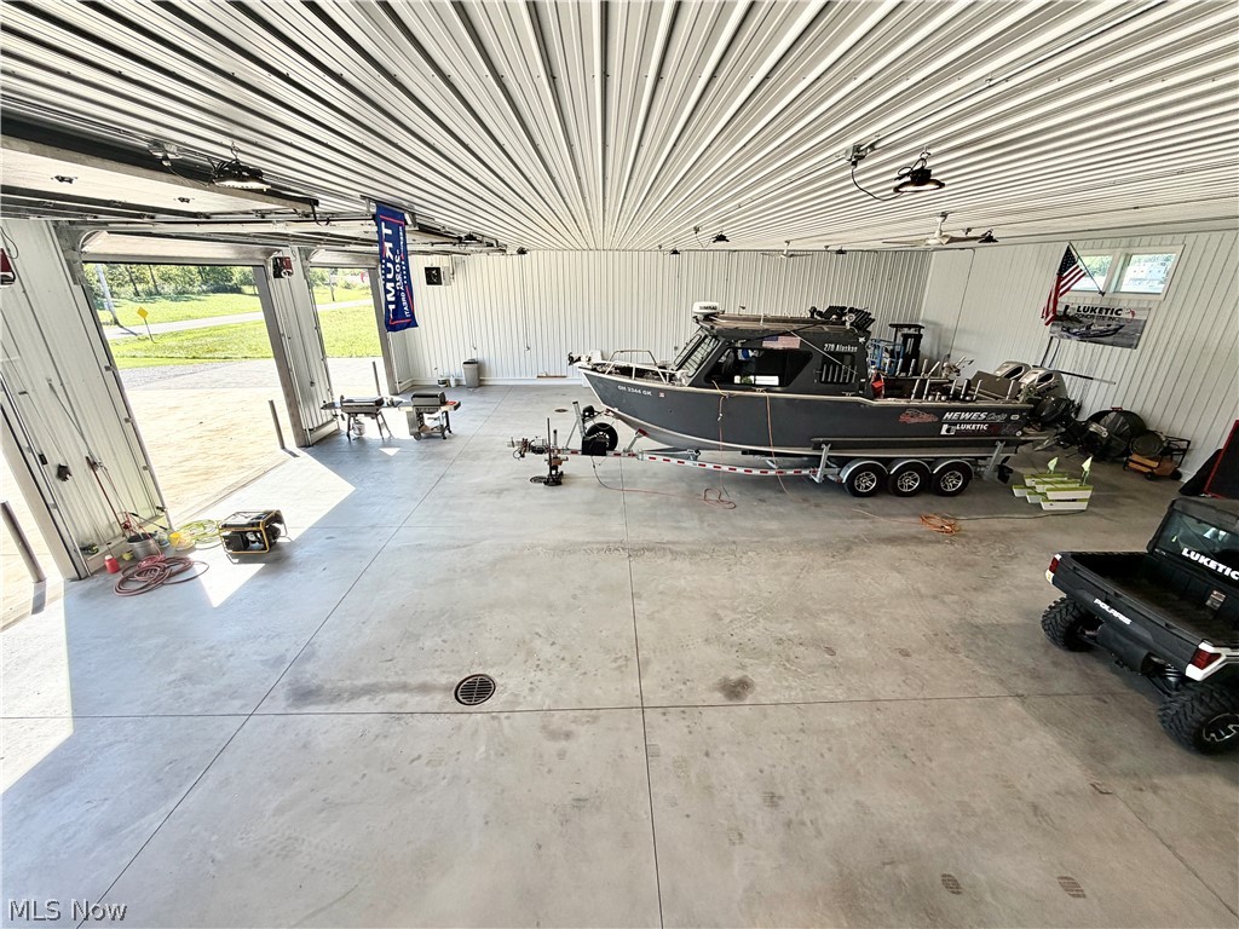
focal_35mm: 14
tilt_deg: -22.2
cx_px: 620
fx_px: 501
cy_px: 464
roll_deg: +0.3
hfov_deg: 102.1
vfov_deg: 85.7
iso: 50
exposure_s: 1/217
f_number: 2.2
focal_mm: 2.22
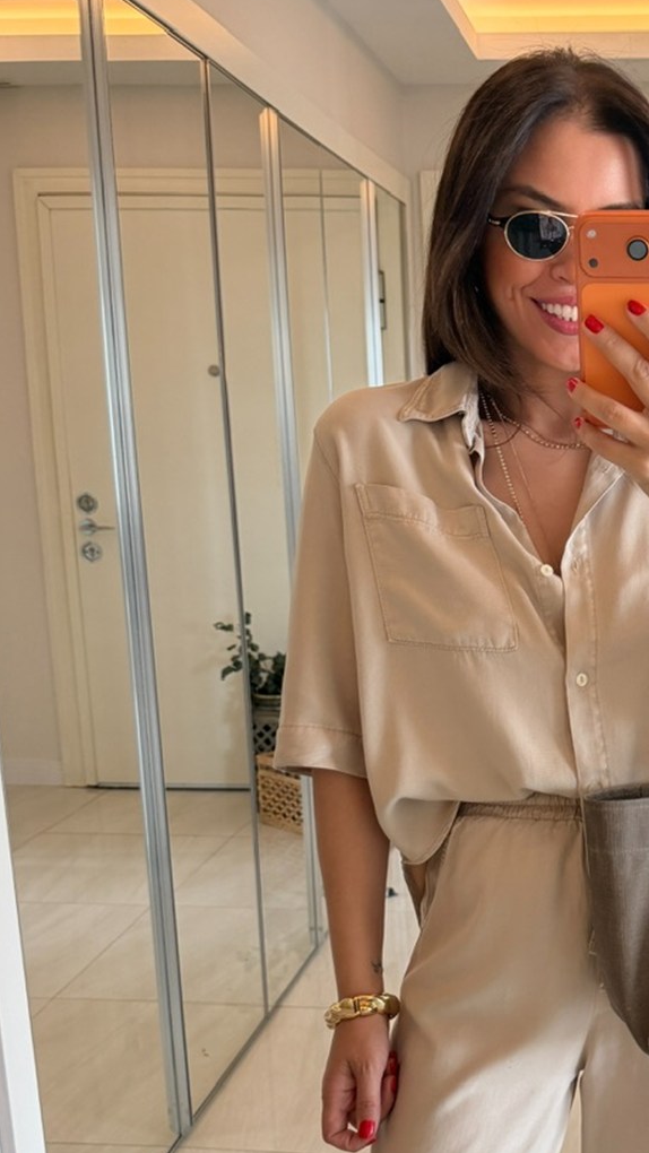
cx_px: 622
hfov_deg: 27.6
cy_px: 697
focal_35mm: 41
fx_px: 1254
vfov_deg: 49.1
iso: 200
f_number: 1.78
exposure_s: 1/96
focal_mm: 6.76
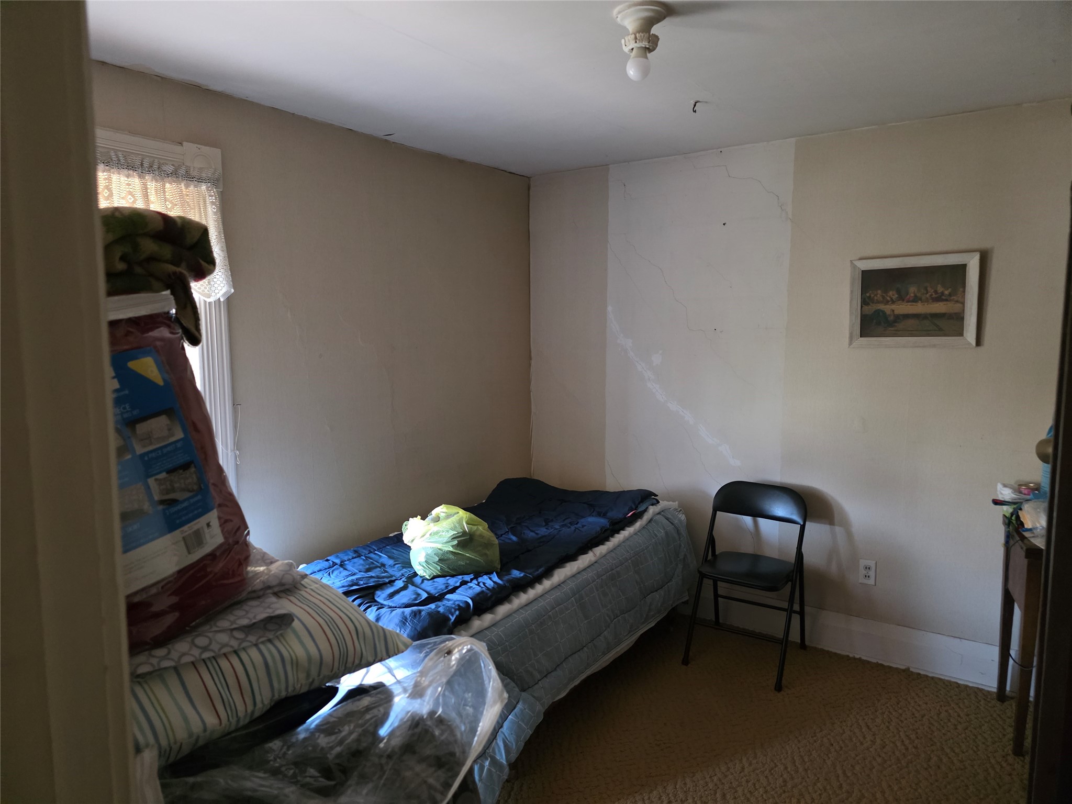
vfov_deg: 58.9
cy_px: 402
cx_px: 536
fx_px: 712
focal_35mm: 23
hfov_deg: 73.9
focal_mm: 6.3
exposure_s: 1/60
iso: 1600
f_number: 1.7
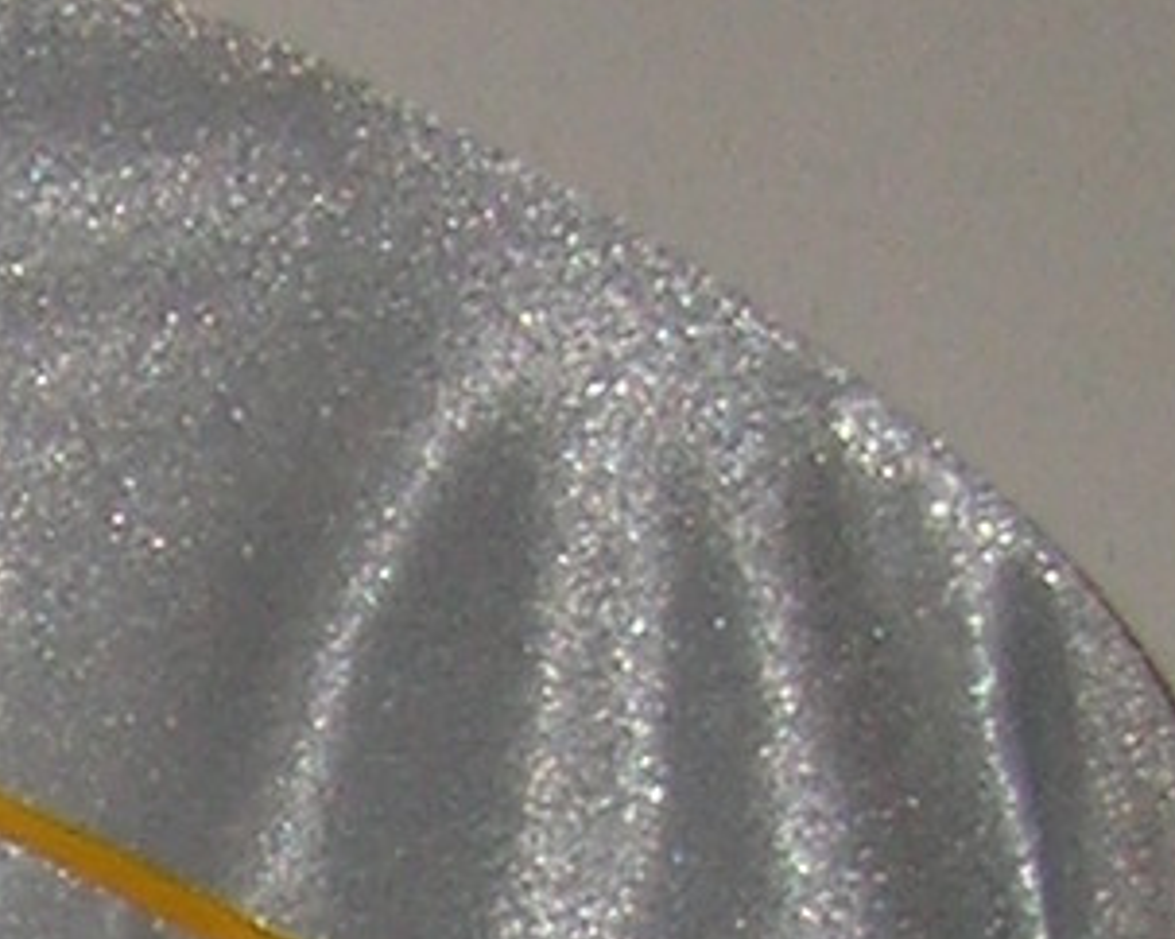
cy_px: 3469
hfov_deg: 6.5
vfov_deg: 5.0
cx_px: -1636
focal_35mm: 284
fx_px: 9870
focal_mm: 5.7
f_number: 2.9
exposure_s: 1/60.1
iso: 50
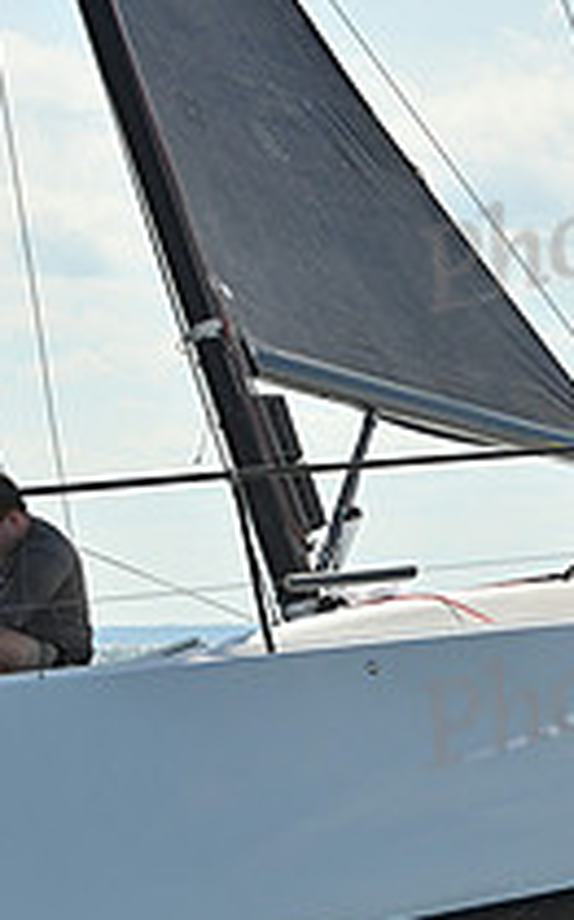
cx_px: 197
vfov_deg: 9.1
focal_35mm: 231
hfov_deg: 5.7
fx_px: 5790
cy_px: 488
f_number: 9
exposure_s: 1/1000
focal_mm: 82
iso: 250
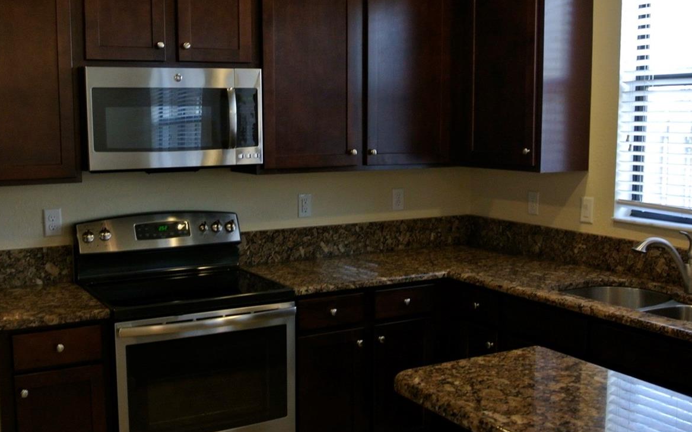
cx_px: 318
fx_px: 792
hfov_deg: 47.1
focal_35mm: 42
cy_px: 230
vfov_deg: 30.5
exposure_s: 1/50
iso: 400
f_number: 3.5
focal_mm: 11.4
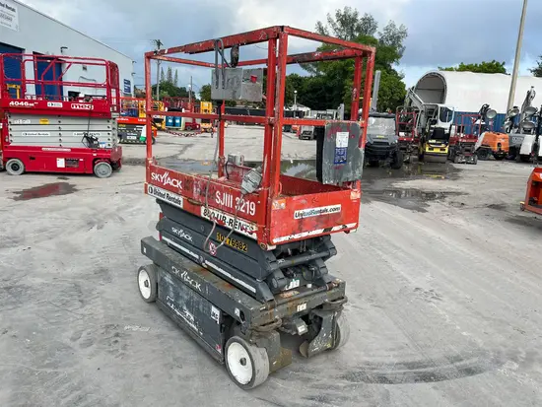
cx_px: 271
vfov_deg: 53.1
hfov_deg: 67.3
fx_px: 407
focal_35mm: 26
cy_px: 204
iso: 50
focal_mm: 5.1
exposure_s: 1/1279
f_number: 1.6
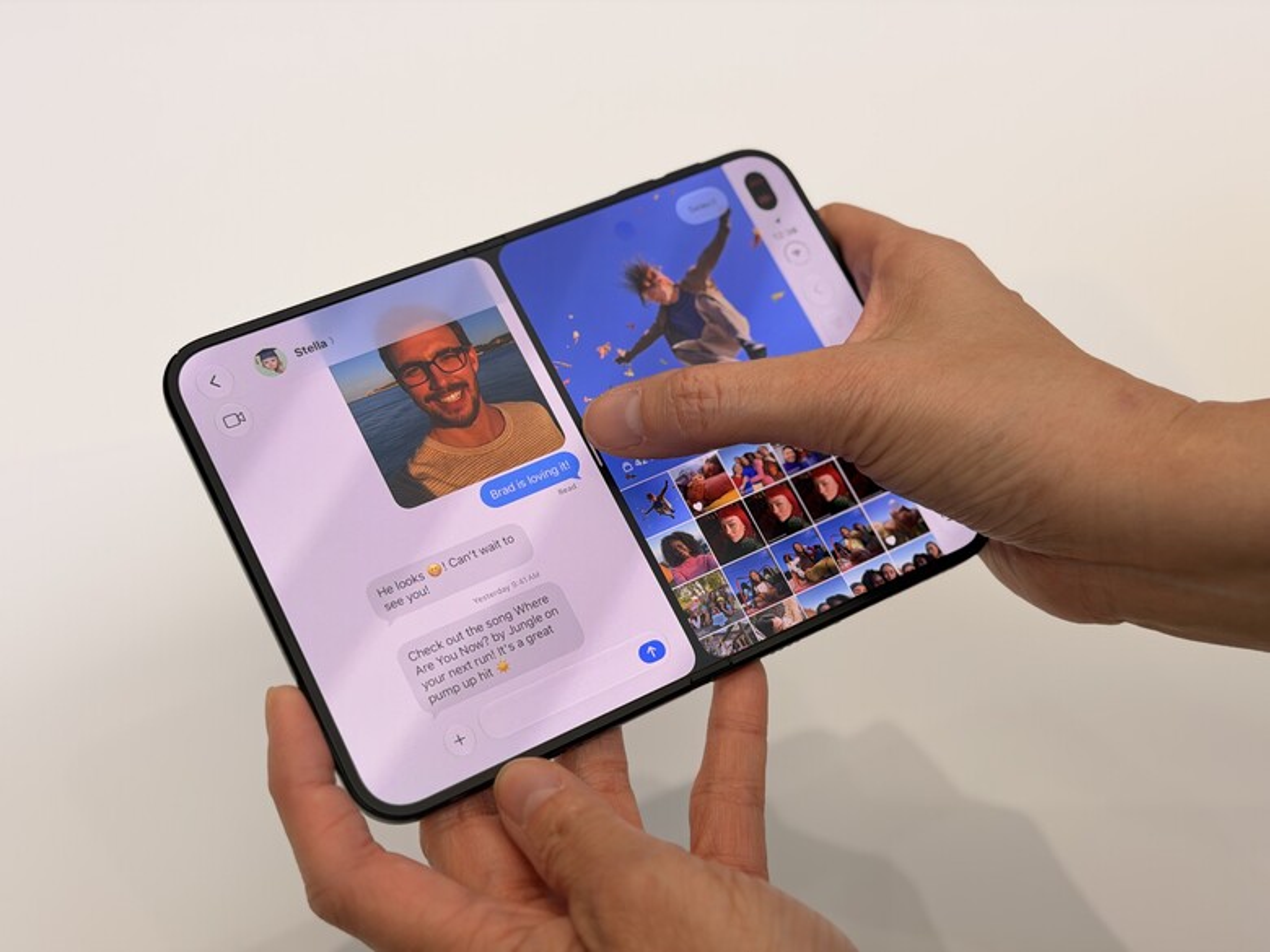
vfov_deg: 30.3
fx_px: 1761
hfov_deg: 39.7
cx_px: 635
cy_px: 476
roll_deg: -0.9
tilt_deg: -42.8
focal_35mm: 48
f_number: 1.78
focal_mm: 6.76
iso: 50
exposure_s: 1/219
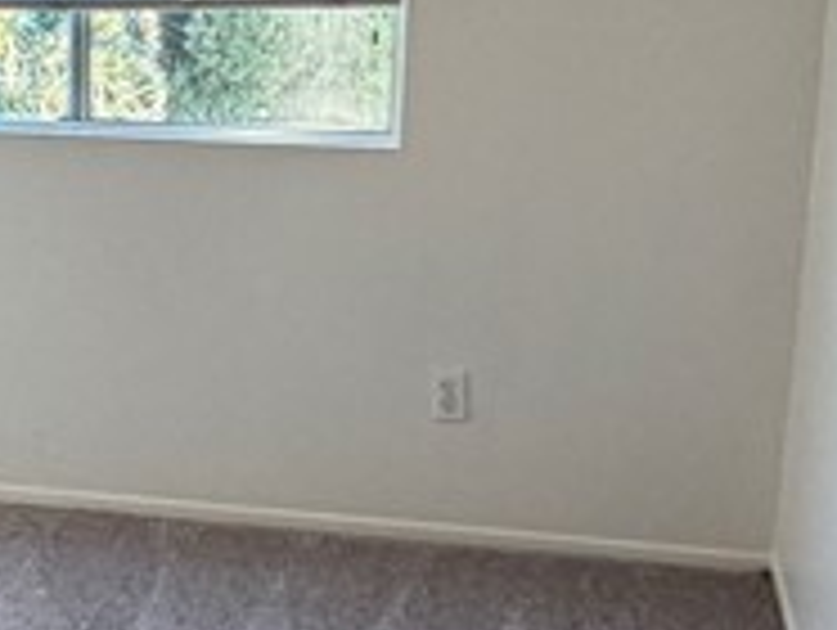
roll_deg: -0.4
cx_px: 140
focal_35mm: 77
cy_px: 346
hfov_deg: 24.8
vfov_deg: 19.2
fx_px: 1864
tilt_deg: -14.8
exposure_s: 1/120
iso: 250
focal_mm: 2.22
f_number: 2.2
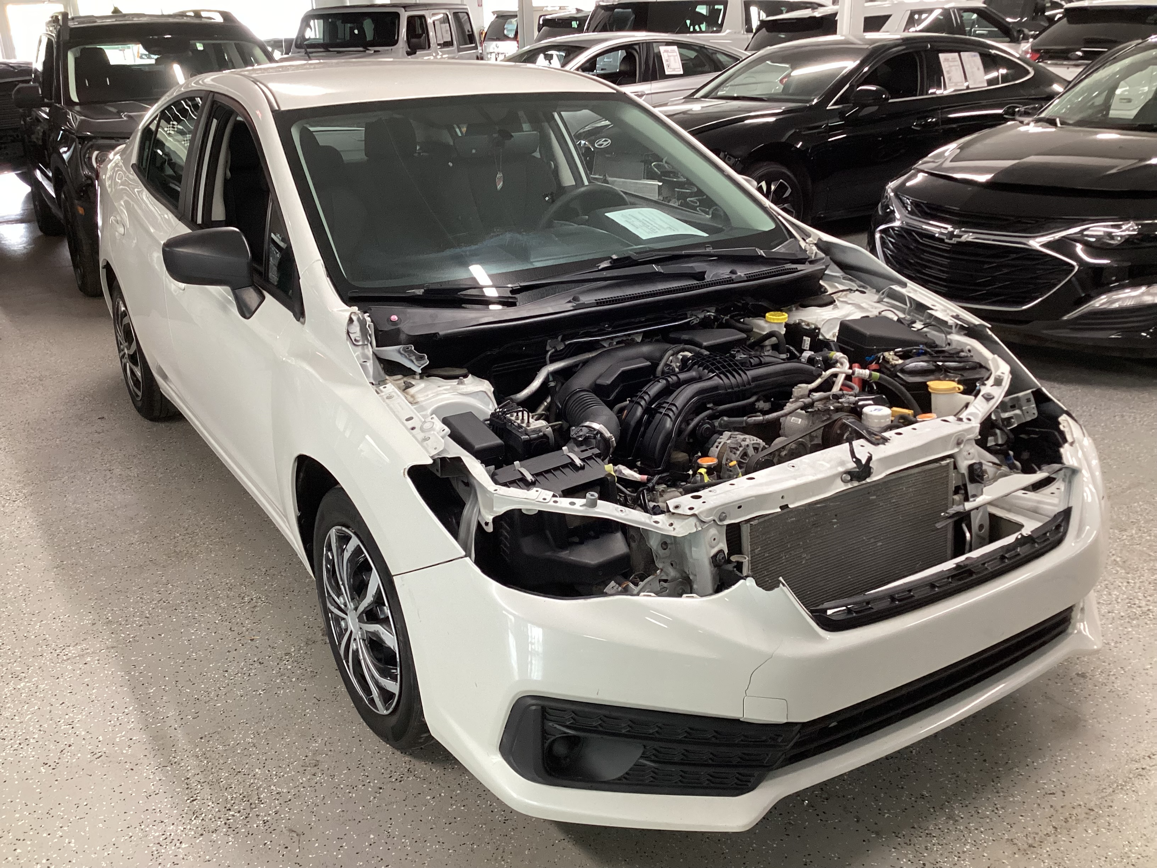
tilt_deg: -22.6
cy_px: 434
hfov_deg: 58.4
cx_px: 578
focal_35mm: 31
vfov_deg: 45.4
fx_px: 1036
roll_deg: +1.0
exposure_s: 1/60
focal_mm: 3.3
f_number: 2.4
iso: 250
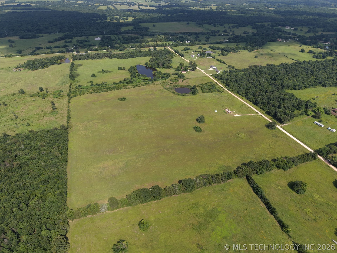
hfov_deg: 71.6
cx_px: 168
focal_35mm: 24
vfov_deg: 56.8
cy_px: 126
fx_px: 234
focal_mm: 8.67
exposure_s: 1/2500
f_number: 1.8
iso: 100
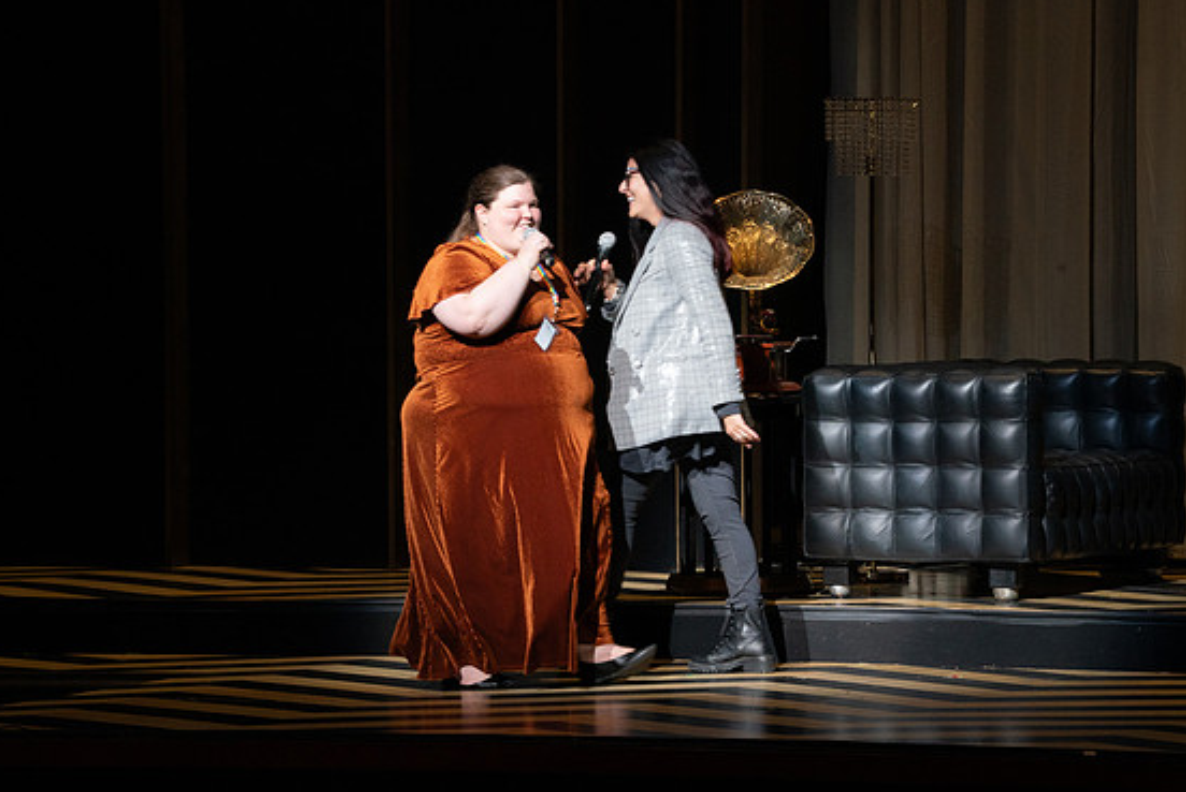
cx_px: 576
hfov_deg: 9.8
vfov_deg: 6.6
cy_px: 407
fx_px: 6924
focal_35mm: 210
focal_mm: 200
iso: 3200
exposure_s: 1/160
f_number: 14
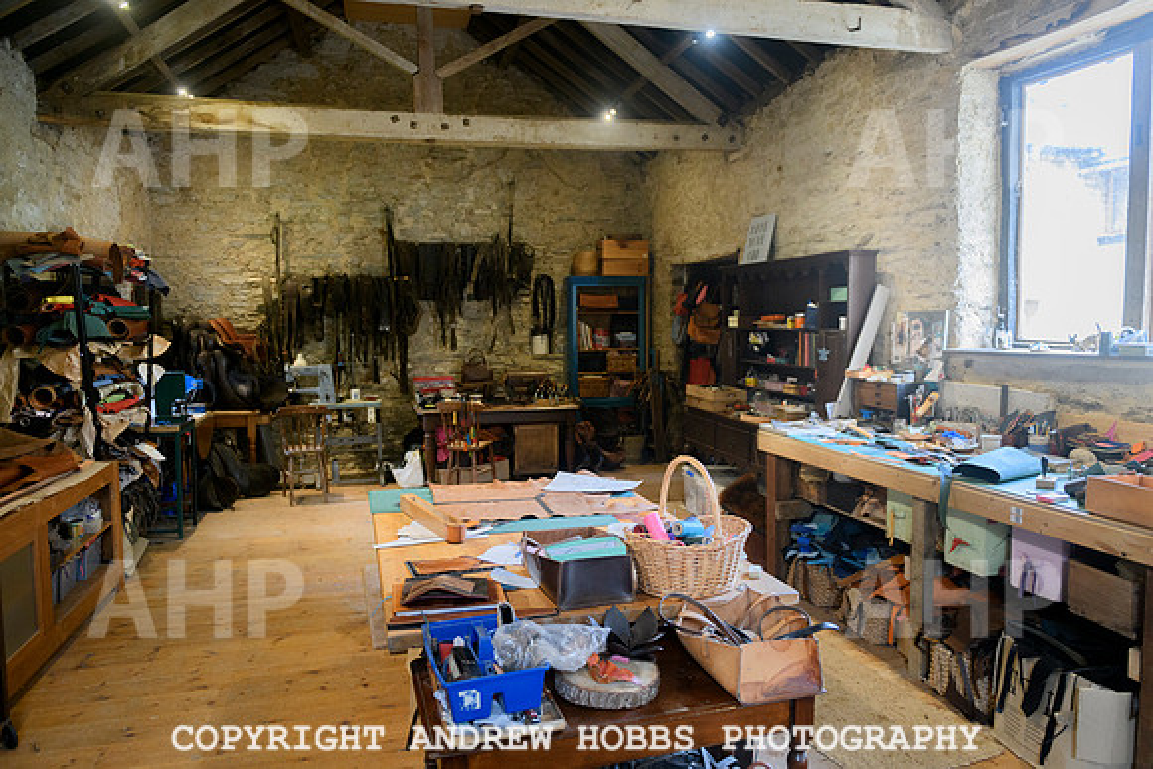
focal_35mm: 25
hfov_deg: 72.4
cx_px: 576
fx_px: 788
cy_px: 384
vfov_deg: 52.0
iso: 1600
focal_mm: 24
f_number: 3.5
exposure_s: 1/30
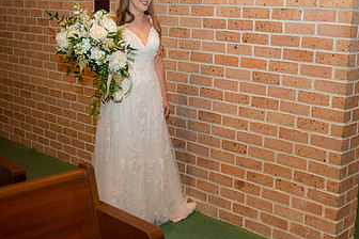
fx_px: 499
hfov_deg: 38.8
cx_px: 257
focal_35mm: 50
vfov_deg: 26.8
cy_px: 73
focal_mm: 29
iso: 800
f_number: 2.8
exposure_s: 1/200
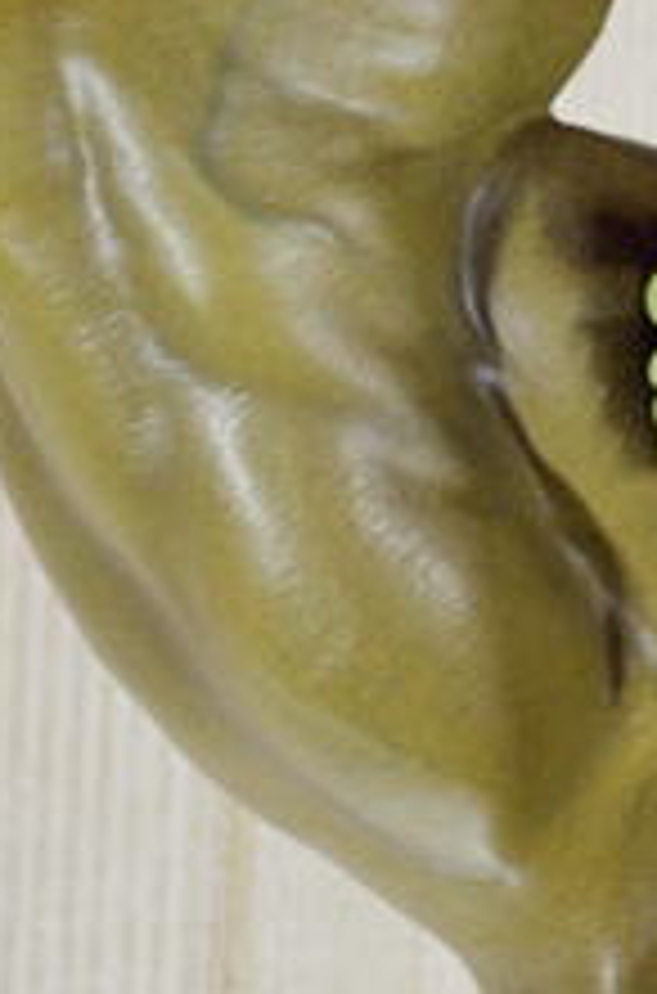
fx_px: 8815
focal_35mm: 320
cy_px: 546
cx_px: 1251
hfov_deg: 4.2
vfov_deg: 6.5
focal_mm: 52
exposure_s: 1/60
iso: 800
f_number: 5.6
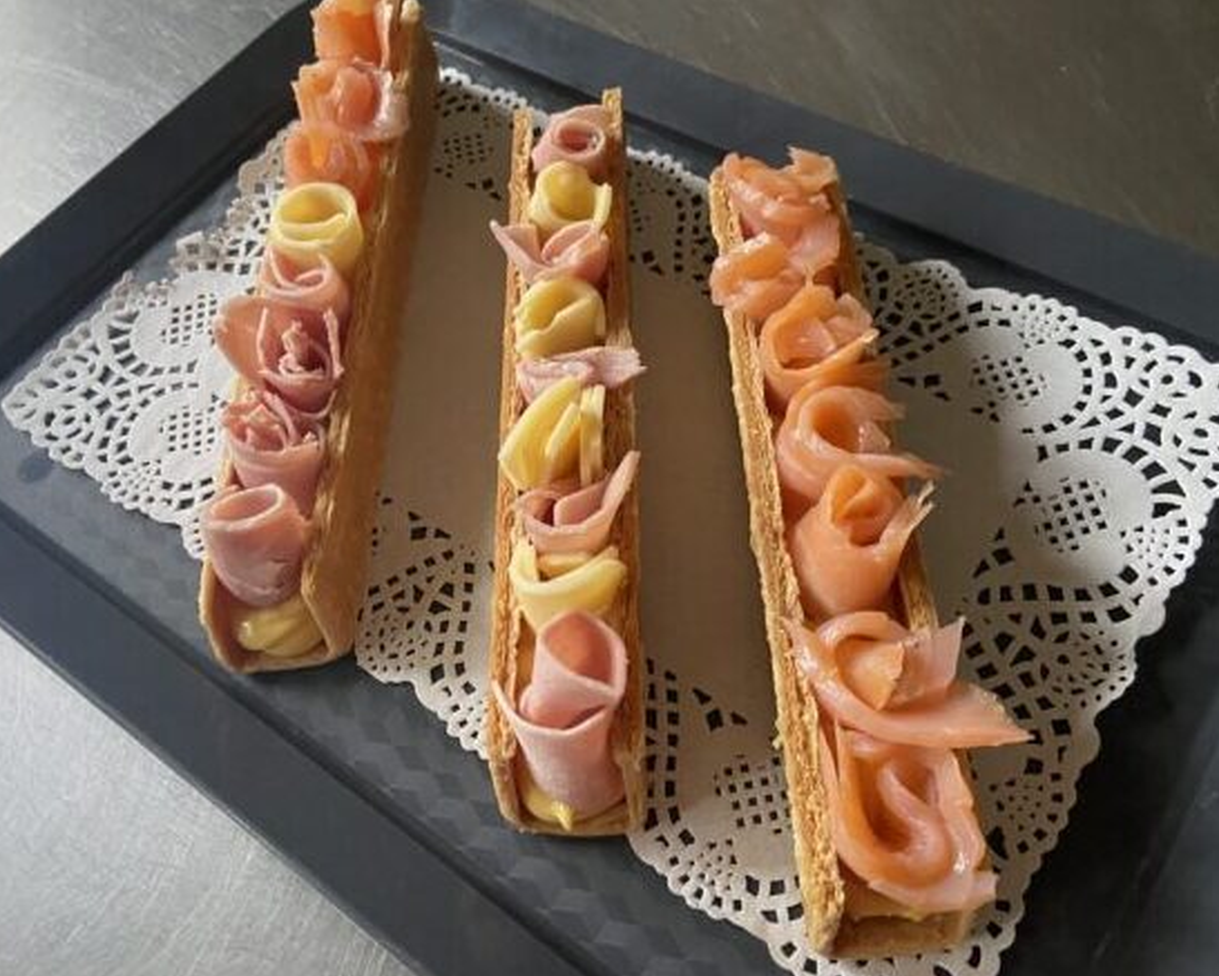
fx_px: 1119
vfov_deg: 47.1
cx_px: 582
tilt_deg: -57.5
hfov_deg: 57.1
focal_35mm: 31
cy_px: 447
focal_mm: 4.25
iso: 500
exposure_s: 1/53
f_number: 1.8
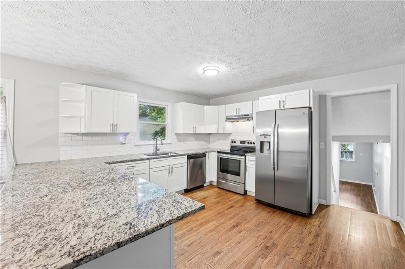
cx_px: 202
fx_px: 157
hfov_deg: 104.3
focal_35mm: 14
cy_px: 134
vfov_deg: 81.1
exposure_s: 1/5
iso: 320
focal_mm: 14
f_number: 8
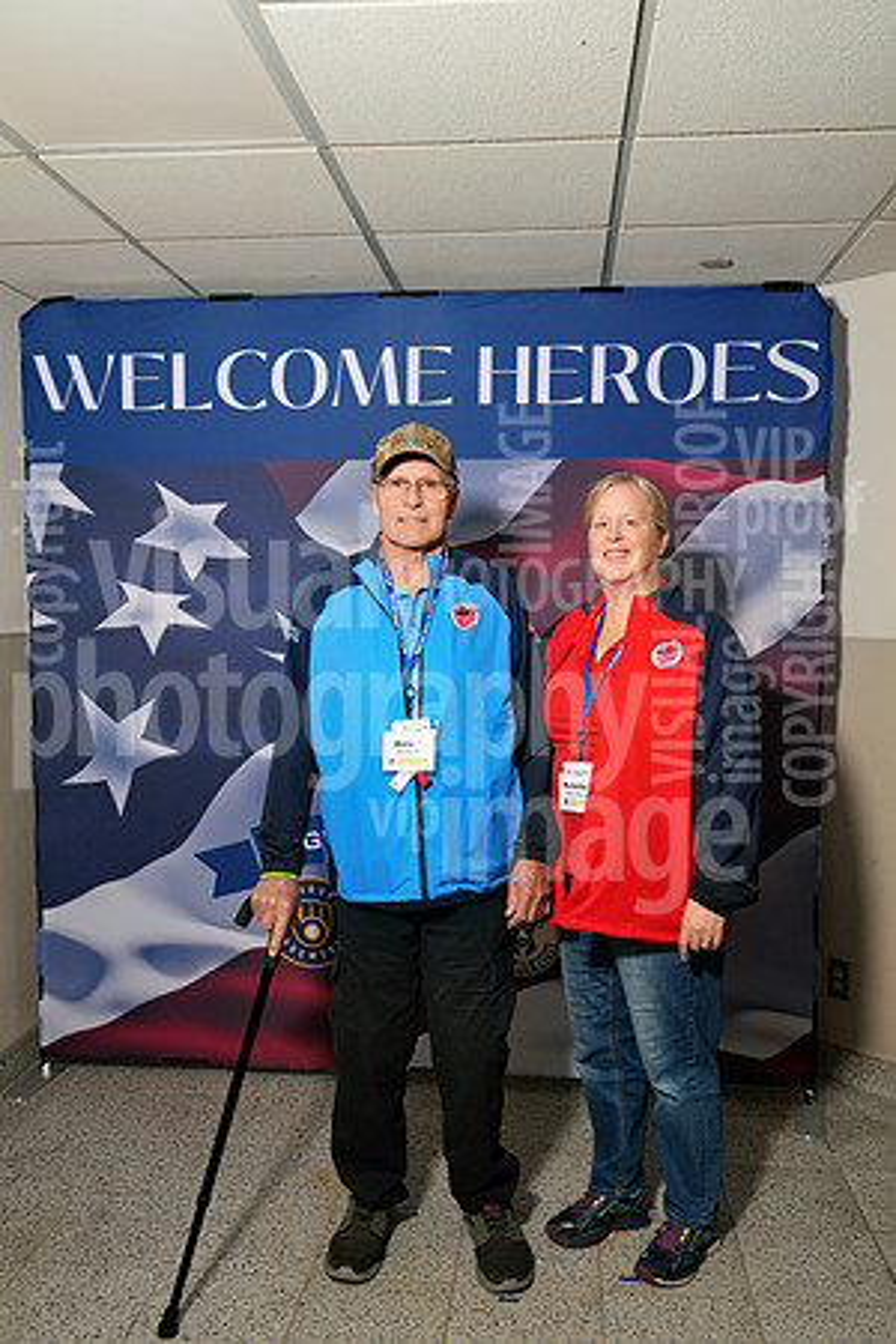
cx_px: 448
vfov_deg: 57.2
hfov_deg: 40.0
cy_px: 672
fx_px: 1232
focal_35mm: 33
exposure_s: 1/160
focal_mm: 22
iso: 100
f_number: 11
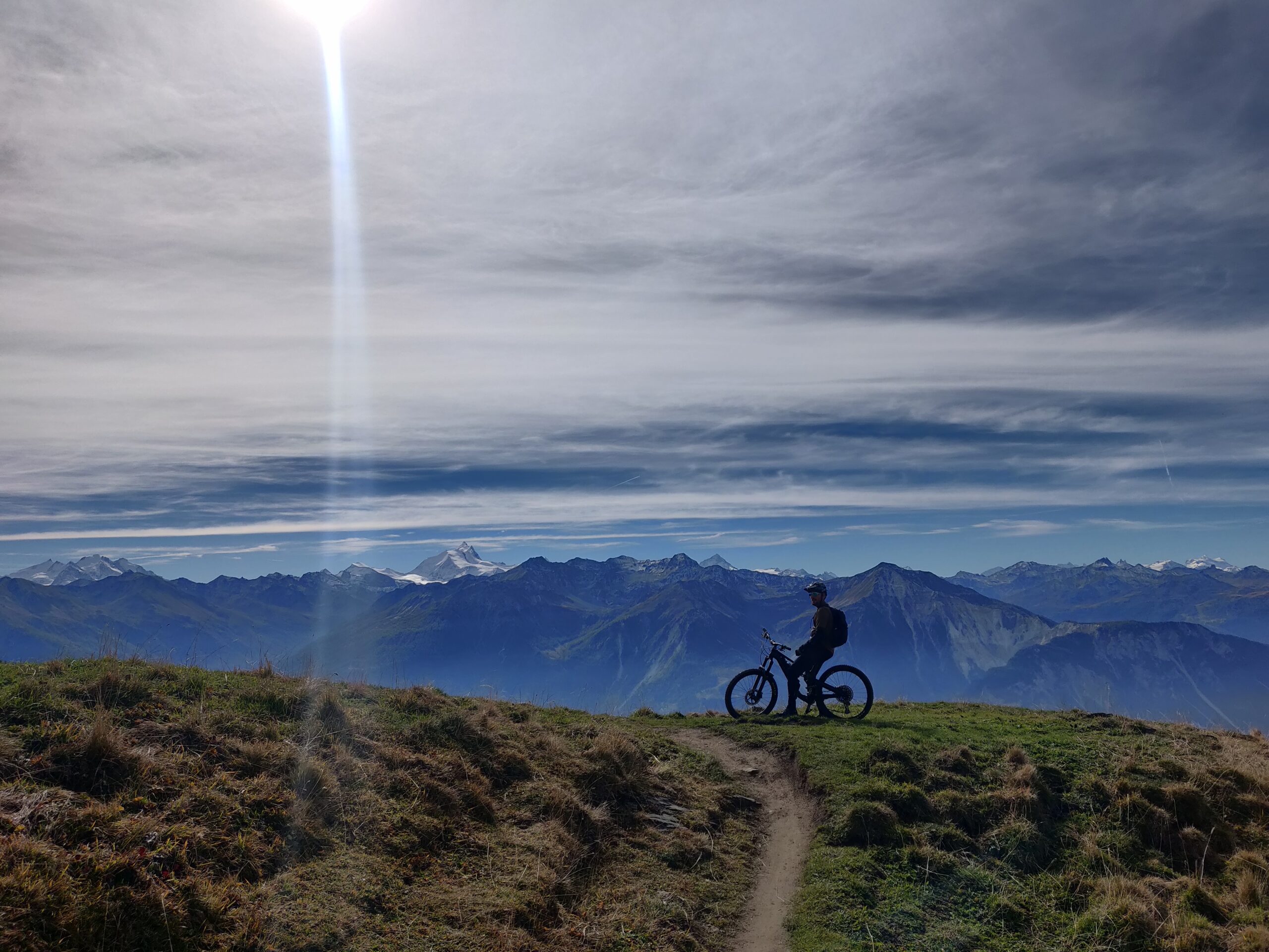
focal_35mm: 25
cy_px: 476
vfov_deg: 54.9
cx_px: 634
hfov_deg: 69.4
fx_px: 916
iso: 100
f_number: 1.7
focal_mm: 4.25
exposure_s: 1/2015
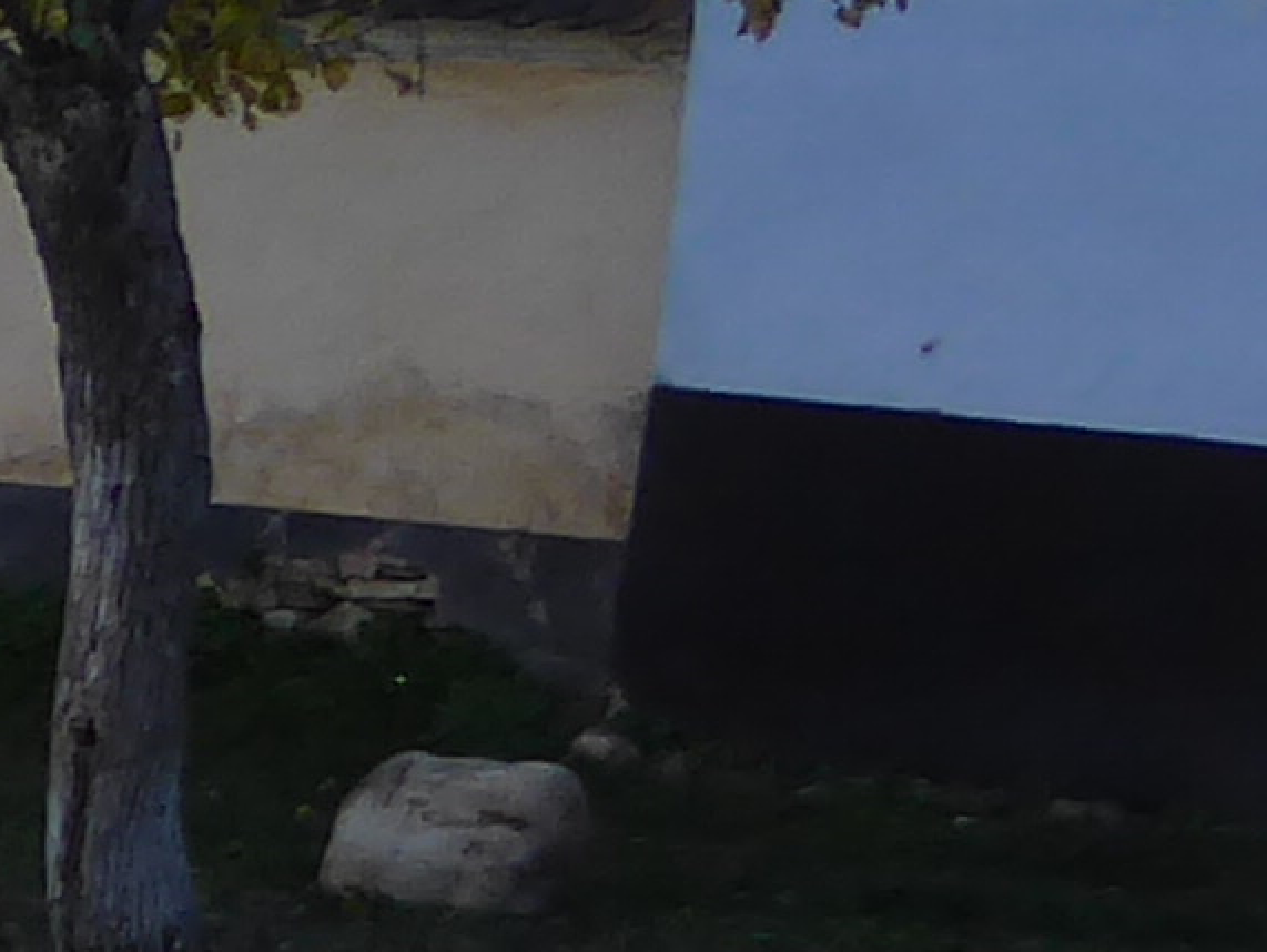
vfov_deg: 8.2
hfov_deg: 9.0
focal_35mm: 175
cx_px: -2618
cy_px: 1635
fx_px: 6409
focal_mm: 4.3
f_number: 3.3
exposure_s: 1/400
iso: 80
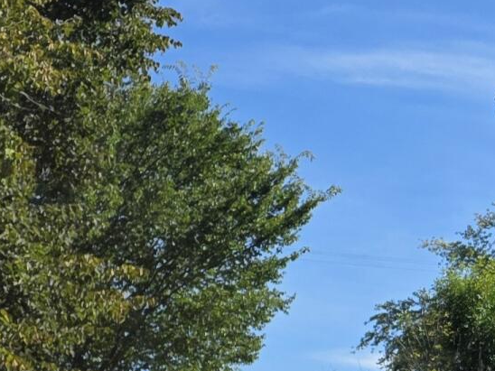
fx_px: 1802
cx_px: 988
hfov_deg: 13.4
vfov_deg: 11.7
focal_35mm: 126
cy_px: 274
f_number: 1.7
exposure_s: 1/4766
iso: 80
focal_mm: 6.3
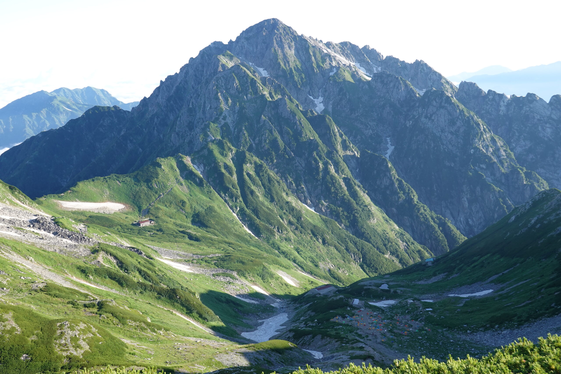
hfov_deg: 42.7
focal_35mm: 46
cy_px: 187
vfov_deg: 29.2
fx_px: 717
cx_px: 280
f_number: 4
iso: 125
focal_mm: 16.86
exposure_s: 1/200
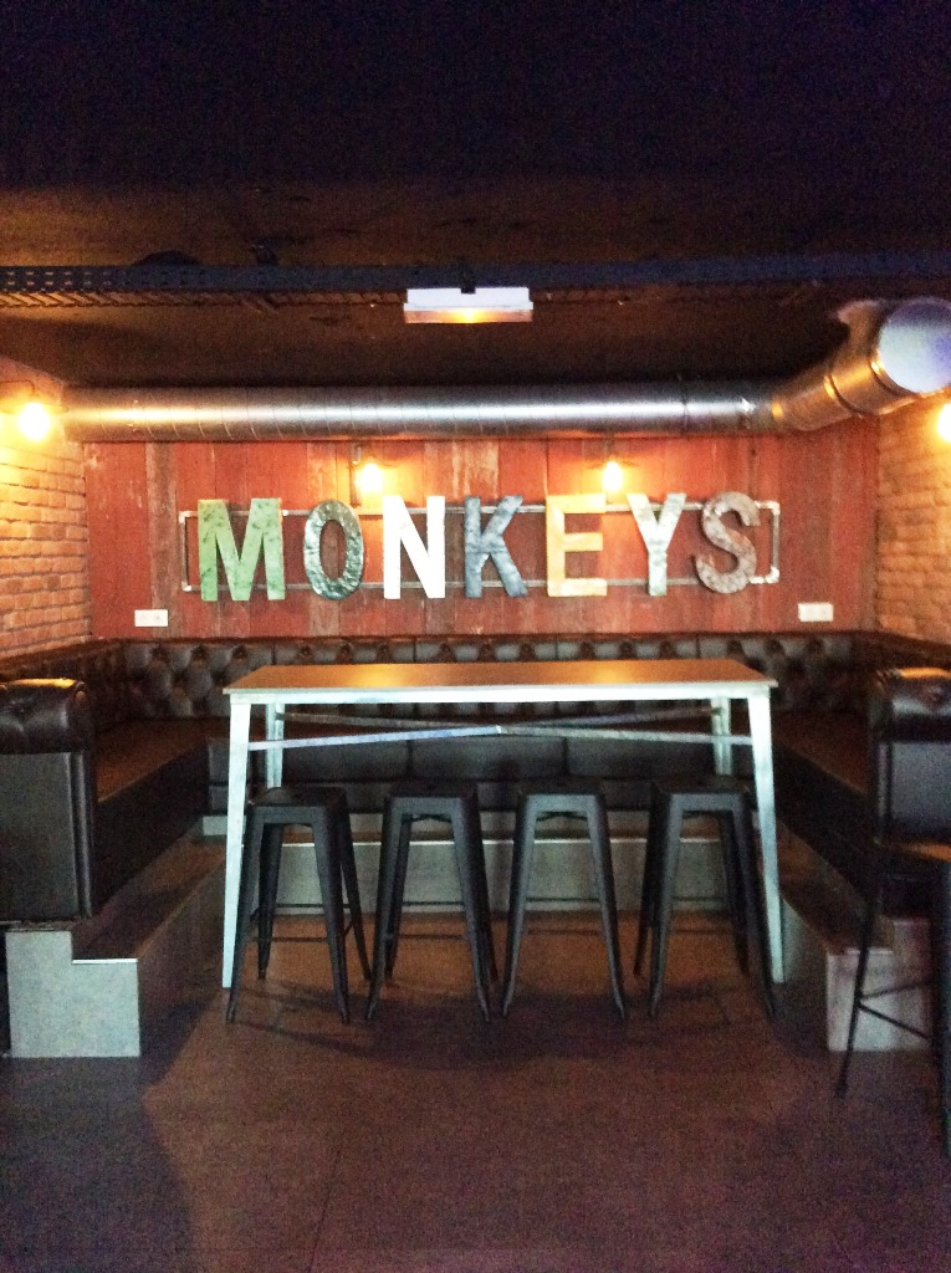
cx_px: 476
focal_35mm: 32
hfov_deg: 44.1
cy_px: 636
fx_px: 1175
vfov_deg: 56.9
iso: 500
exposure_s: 1/17
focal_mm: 3.3
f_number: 2.4
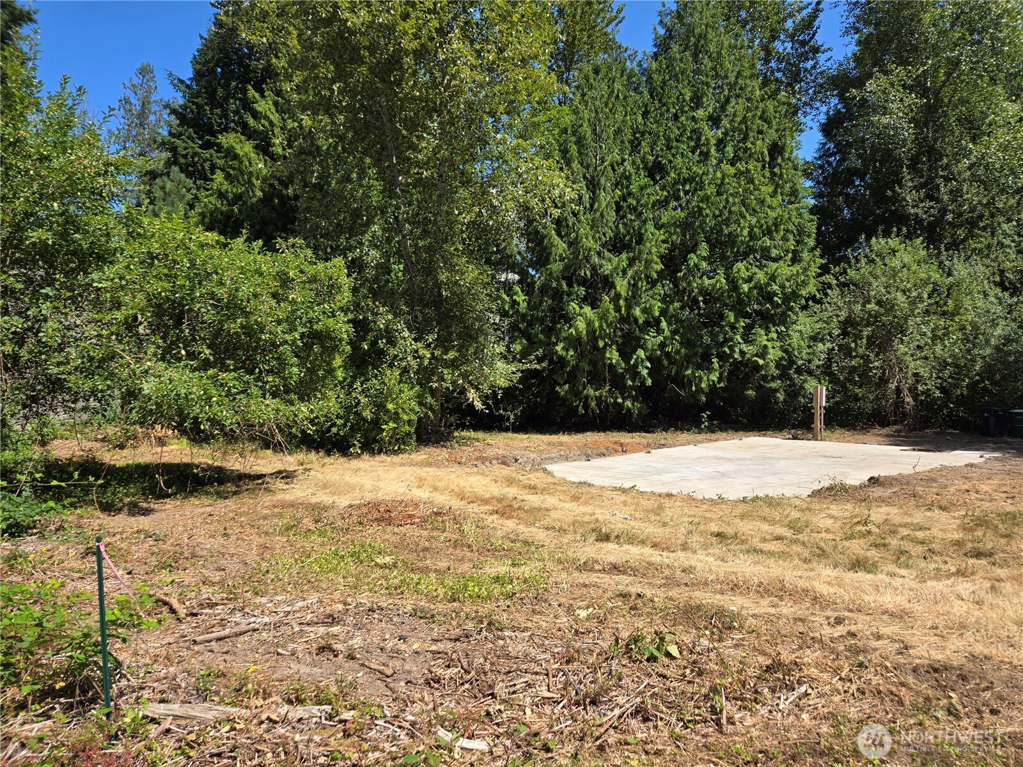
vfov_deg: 58.9
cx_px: 512
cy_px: 384
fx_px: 680
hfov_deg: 73.9
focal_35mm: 23
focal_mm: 5.4
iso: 25
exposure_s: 1/1272
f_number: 1.8
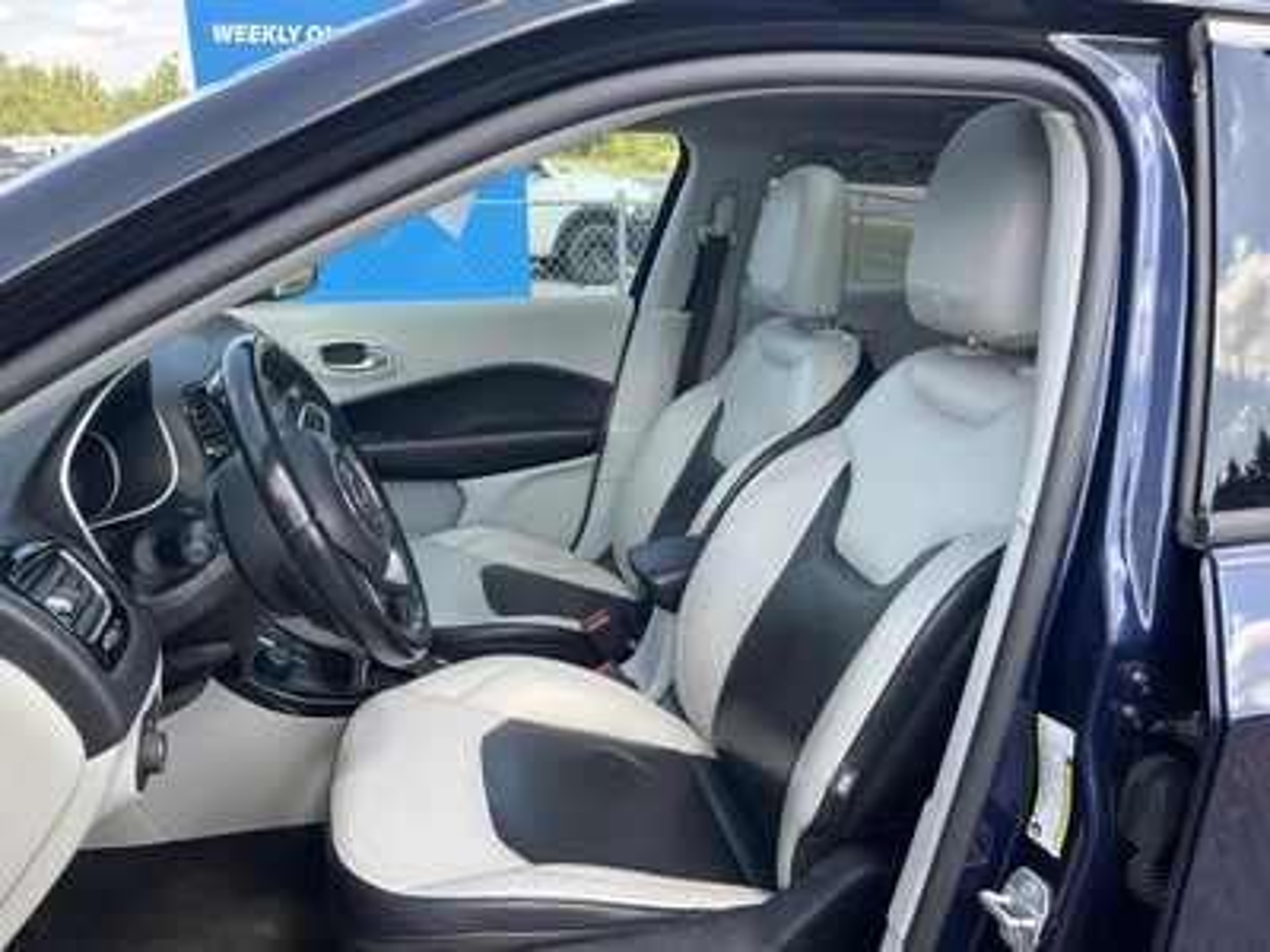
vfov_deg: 48.2
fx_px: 1064
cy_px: 476
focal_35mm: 29
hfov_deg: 61.7
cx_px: 635
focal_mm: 3
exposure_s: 1/165
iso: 20
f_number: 1.8
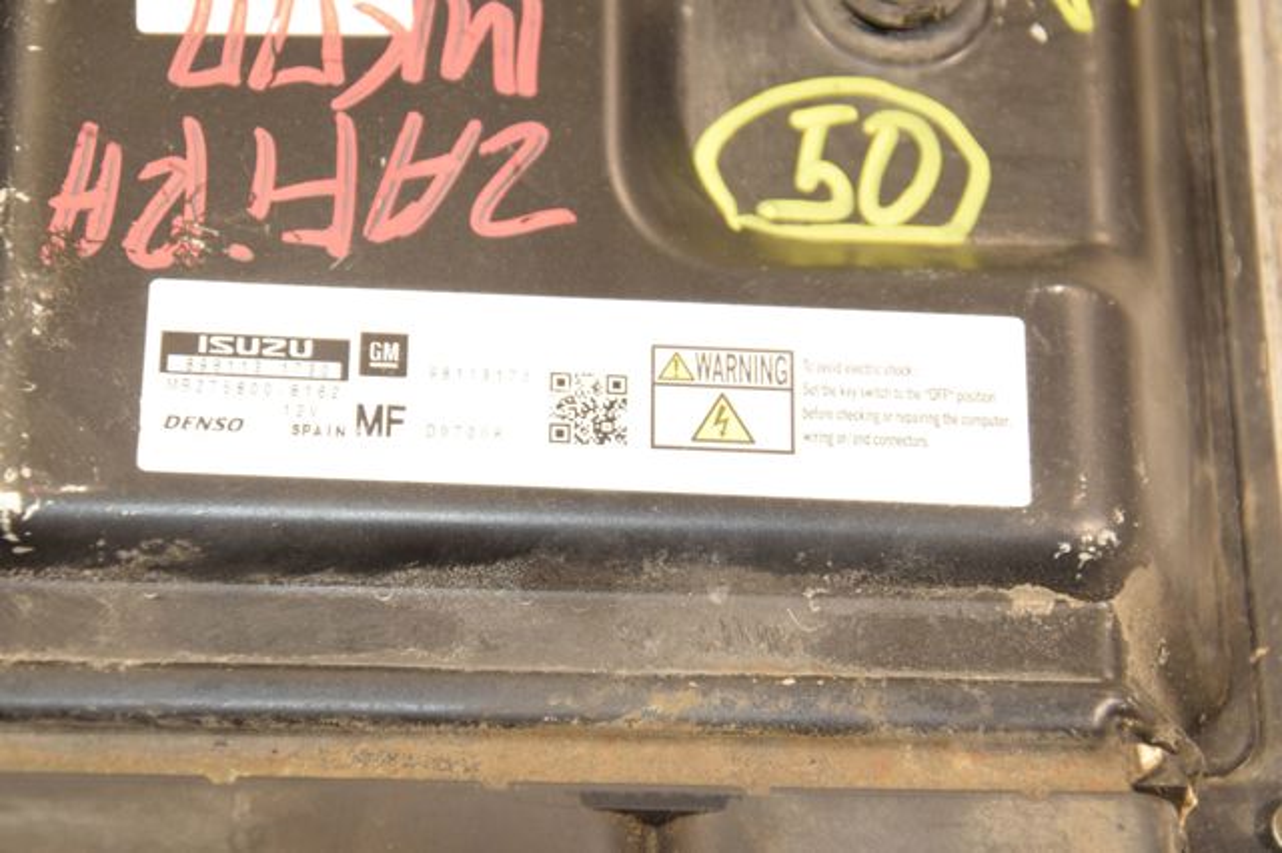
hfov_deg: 17.1
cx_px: 641
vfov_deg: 11.4
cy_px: 426
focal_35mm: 120
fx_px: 4271
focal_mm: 80
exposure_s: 1/200
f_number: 6.3
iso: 1600
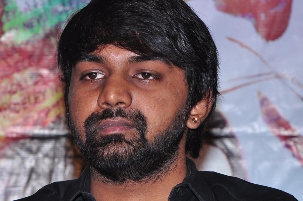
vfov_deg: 3.8
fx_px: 3040
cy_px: 121
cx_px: 158
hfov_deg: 5.7
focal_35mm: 362
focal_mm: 165
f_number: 10
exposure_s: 1/125
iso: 400
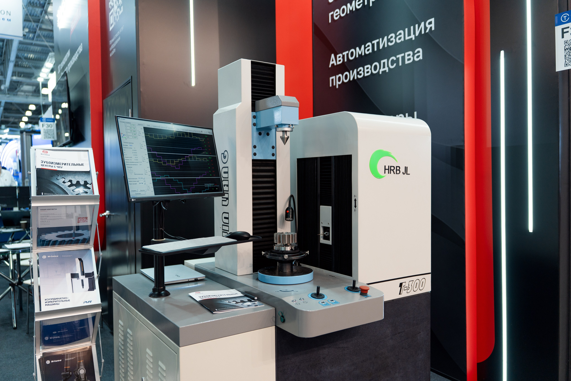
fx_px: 444
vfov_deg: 46.4
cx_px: 286
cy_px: 190
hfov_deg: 65.5
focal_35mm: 28
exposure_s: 1/100
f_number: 2.8
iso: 250
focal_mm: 28
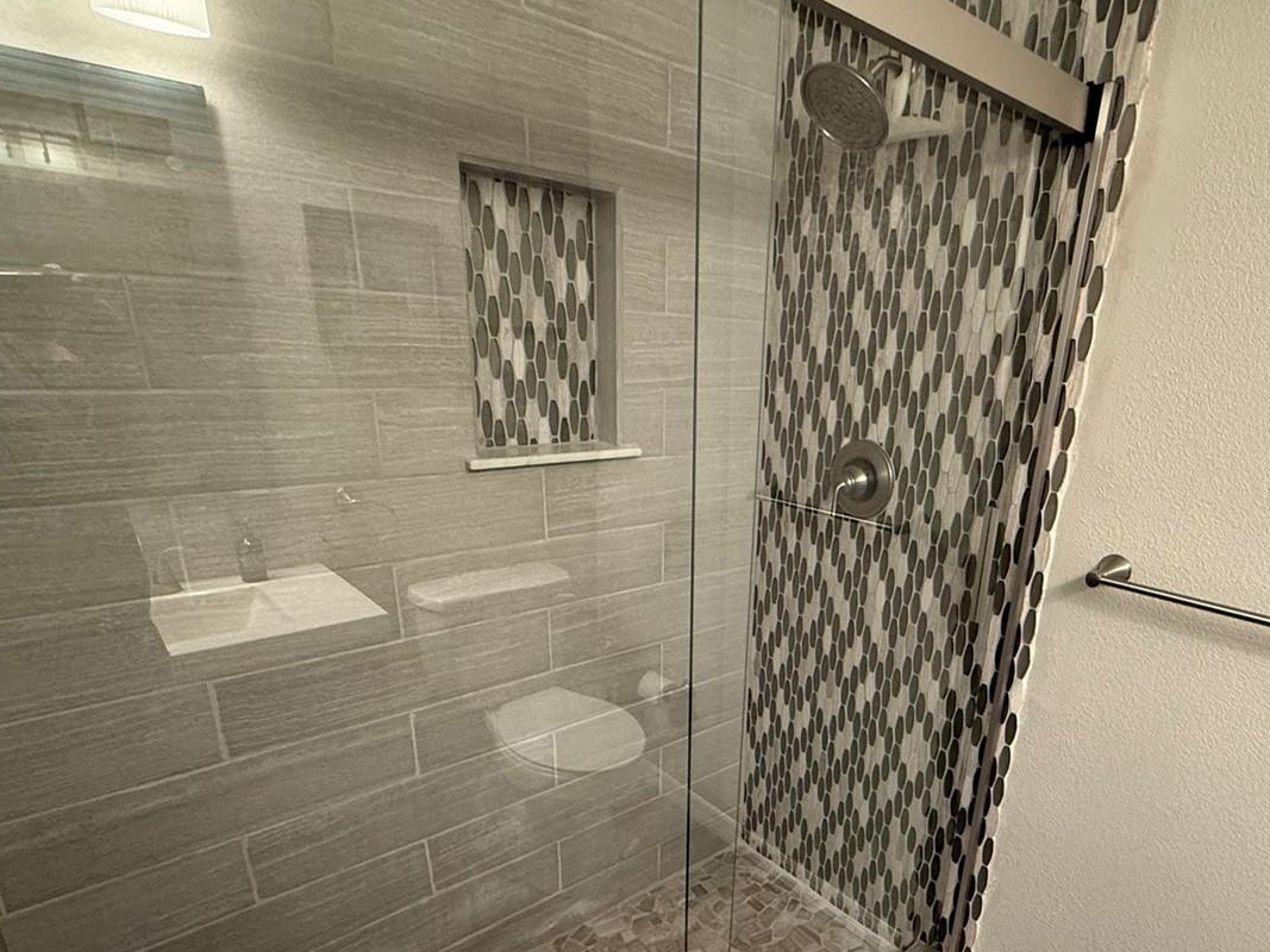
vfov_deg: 62.1
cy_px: 624
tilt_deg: -19.6
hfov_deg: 78.0
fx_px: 770
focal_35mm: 21
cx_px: 770
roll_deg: -3.7
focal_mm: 2.22
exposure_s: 1/60
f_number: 2.2
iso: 400
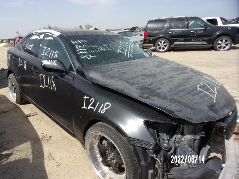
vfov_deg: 56.8
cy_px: 90
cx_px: 120
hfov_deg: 71.6
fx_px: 166
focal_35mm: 24
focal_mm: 4.3
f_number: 3.3
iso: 80
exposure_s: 1/1100
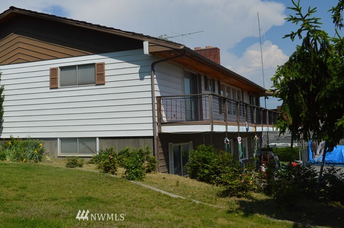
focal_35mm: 47
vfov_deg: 28.3
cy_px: 70
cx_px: 101
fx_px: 449
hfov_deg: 41.1
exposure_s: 1/400
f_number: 10
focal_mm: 22
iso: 100
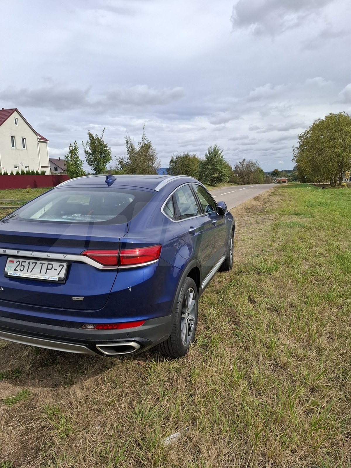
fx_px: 311
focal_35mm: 23
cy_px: 234
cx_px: 176
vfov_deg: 73.9
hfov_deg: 58.9
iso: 50
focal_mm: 5.54
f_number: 1.8
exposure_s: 1/1418
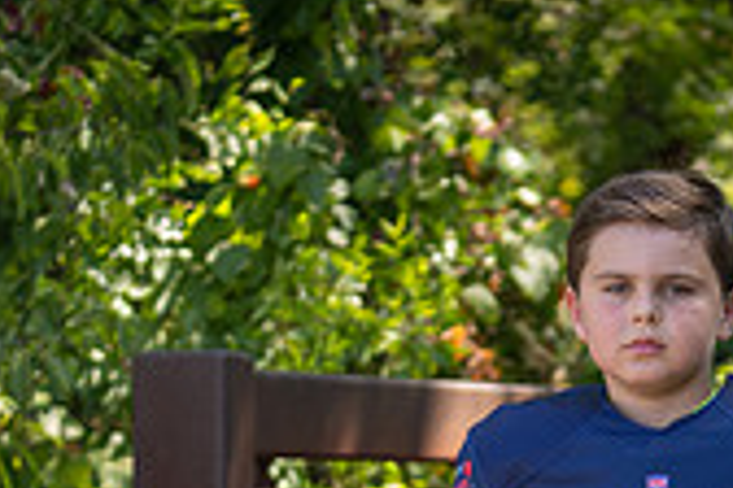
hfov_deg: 8.5
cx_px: 689
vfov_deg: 5.6
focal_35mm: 242
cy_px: 804
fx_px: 4927
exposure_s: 1/320
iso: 100
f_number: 2.8
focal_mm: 70
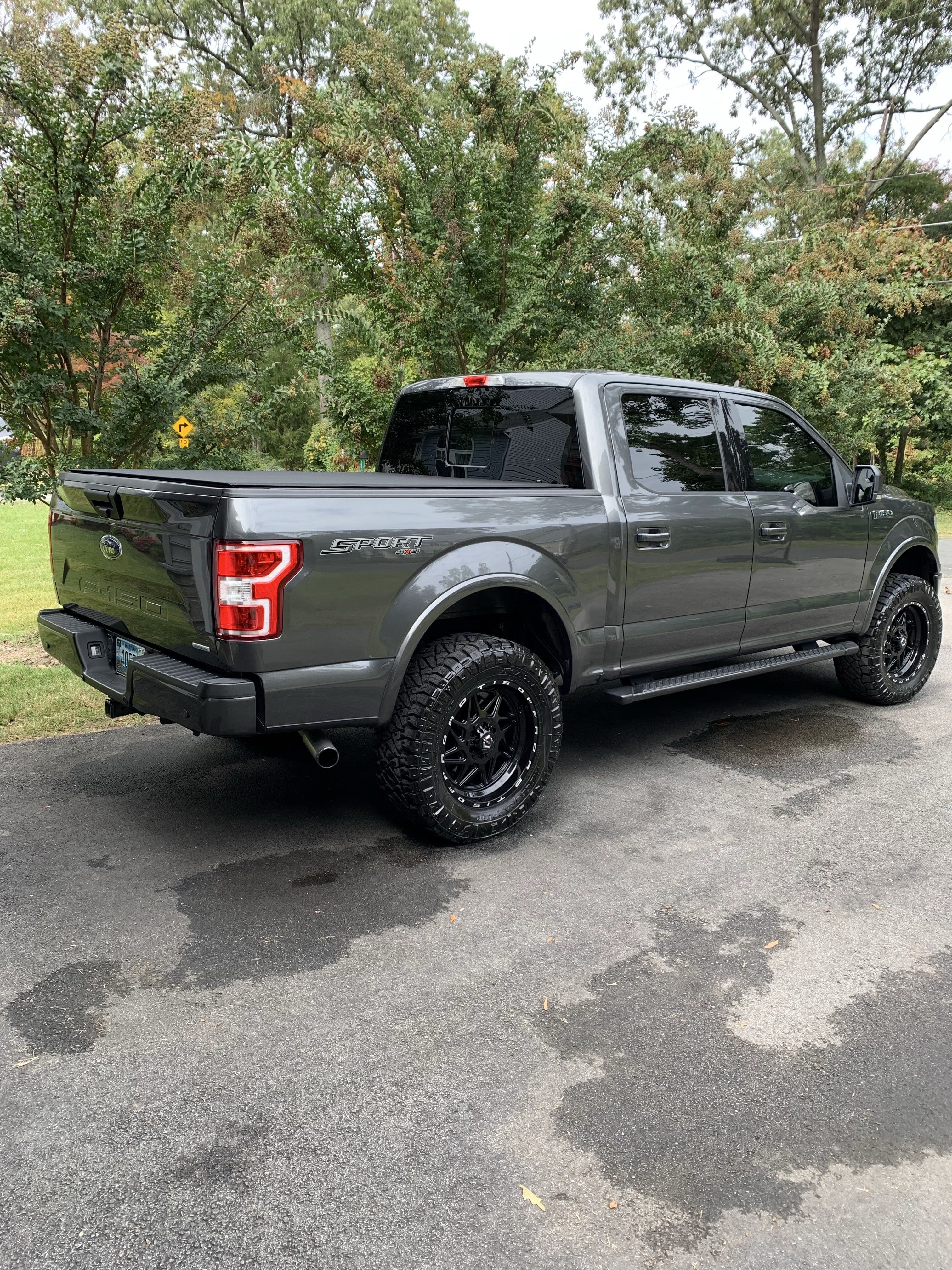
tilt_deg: -8.4
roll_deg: -2.1
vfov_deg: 67.3
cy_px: 635
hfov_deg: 53.1
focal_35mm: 26
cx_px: 476
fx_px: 953
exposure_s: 1/174
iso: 25
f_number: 1.8
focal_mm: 4.25
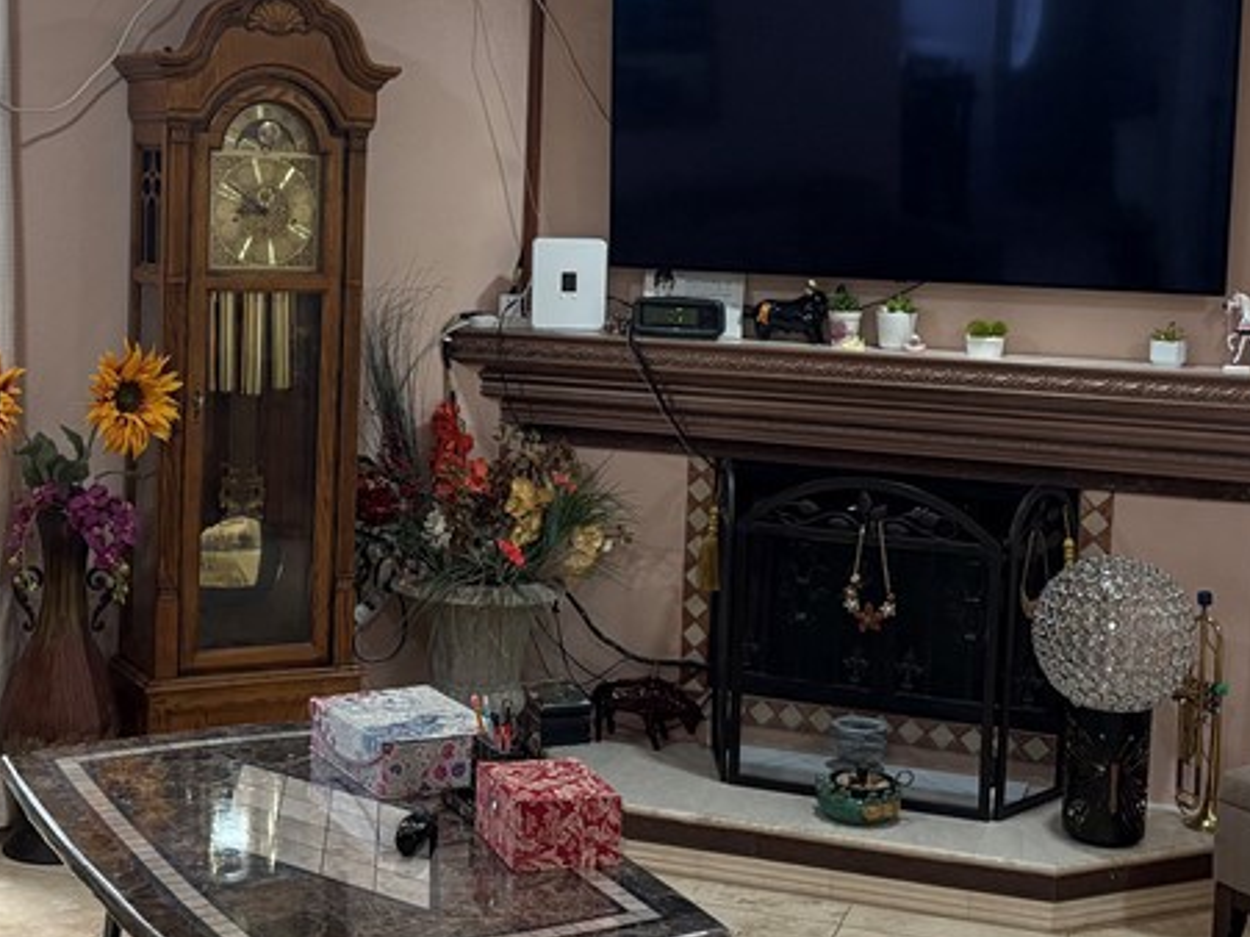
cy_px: 324
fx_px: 2130
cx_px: 488
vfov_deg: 24.7
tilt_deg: -4.8
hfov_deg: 32.6
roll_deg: -1.0
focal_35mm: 59
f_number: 1.6
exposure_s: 1/120
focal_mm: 5.96
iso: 200
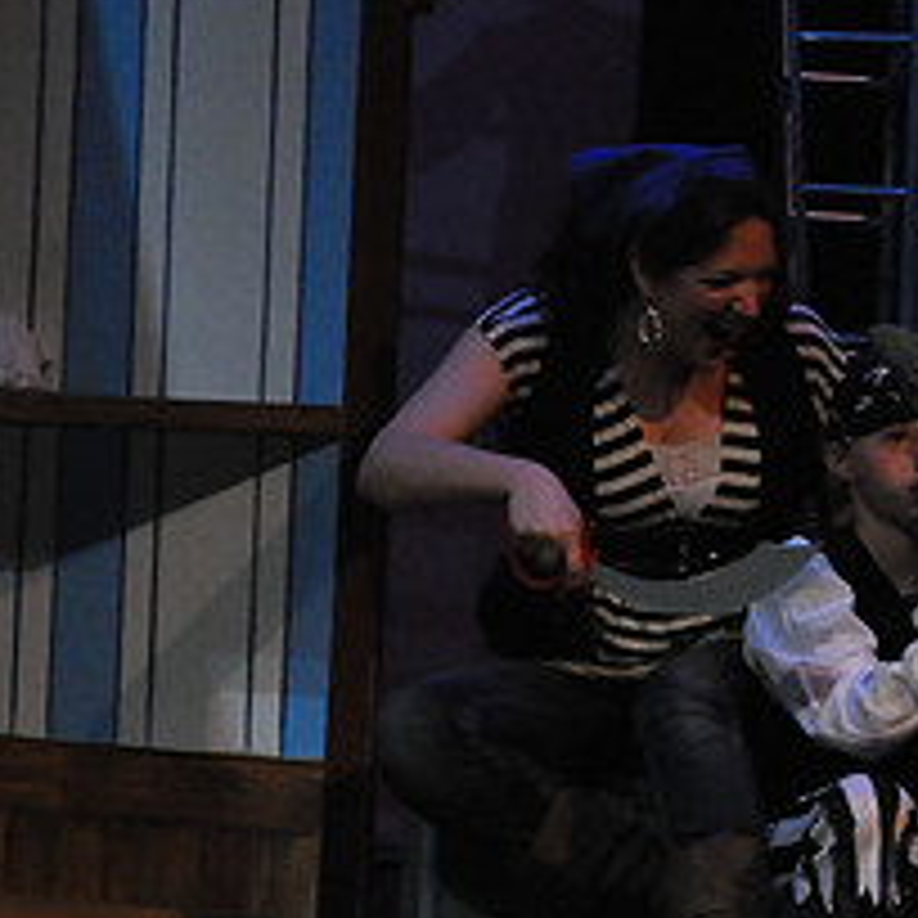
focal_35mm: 188
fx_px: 5641
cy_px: 614
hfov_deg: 9.2
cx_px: 940
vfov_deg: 9.3
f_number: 5.6
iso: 3200
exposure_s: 1/160
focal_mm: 52
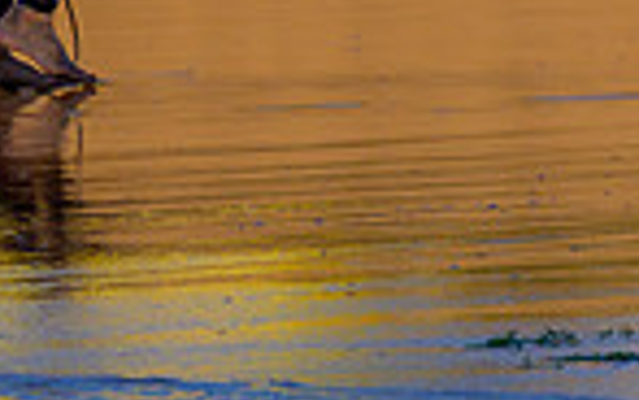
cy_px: -246
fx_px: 57578
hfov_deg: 0.6
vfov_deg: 0.4
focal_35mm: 3305
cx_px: 787
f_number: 11
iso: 900
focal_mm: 800
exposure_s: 1/2000
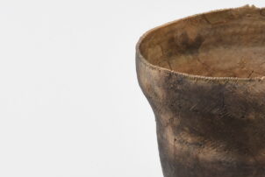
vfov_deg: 6.5
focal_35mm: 210
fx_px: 1547
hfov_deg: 9.7
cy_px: 251
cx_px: 267
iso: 200
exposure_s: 1/160
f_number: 22
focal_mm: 62
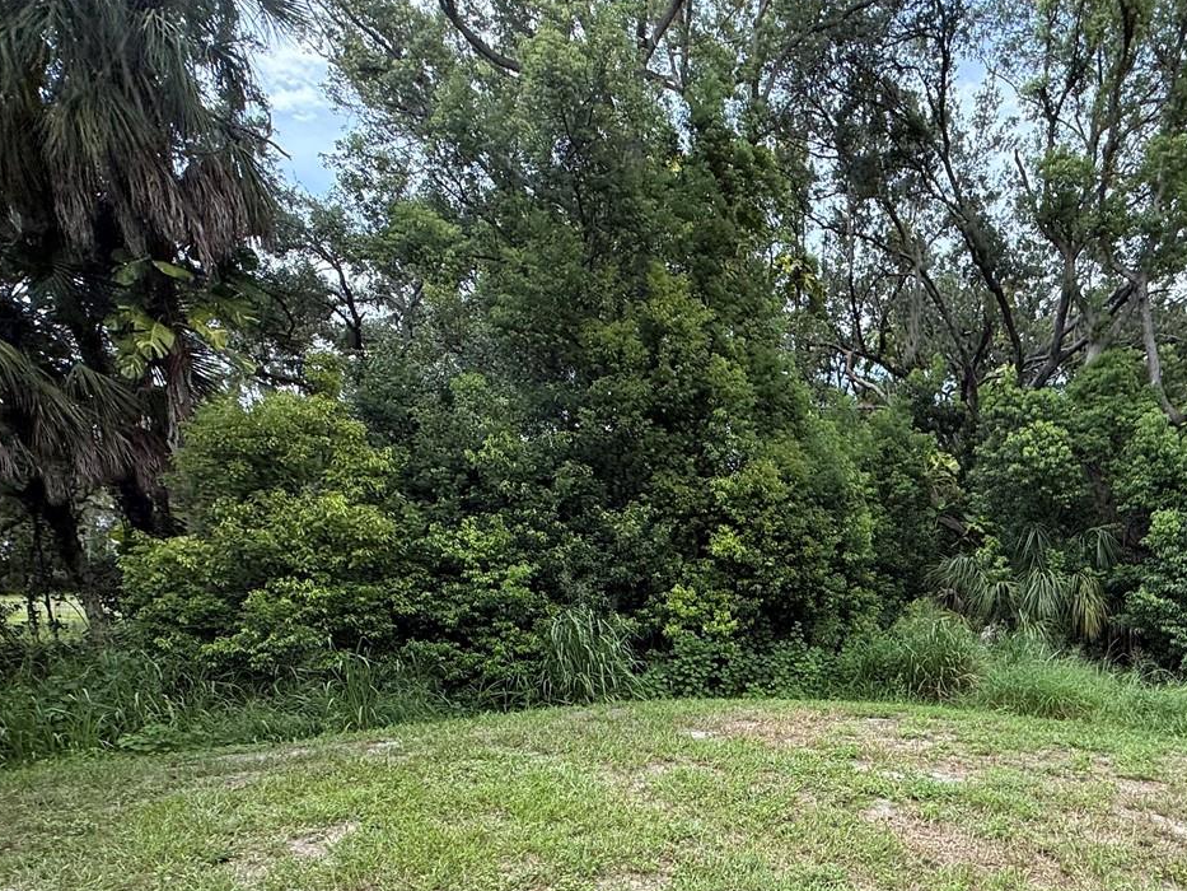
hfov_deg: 69.5
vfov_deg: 52.0
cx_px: 795
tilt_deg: -11.0
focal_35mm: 24
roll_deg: -2.0
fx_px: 823
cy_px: 751
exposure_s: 1/353
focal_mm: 2.22
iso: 50
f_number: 2.2
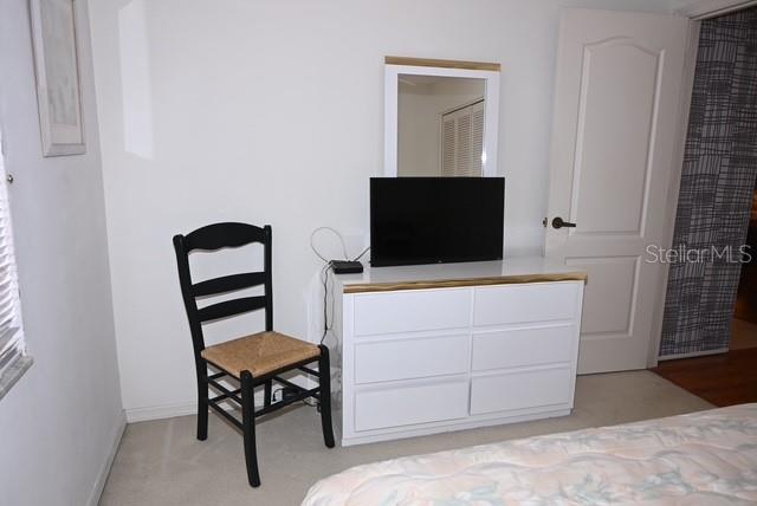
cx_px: 378
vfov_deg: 53.2
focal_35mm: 24
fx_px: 505
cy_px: 253
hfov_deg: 73.7
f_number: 4.5
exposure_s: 1/60
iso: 125
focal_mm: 16
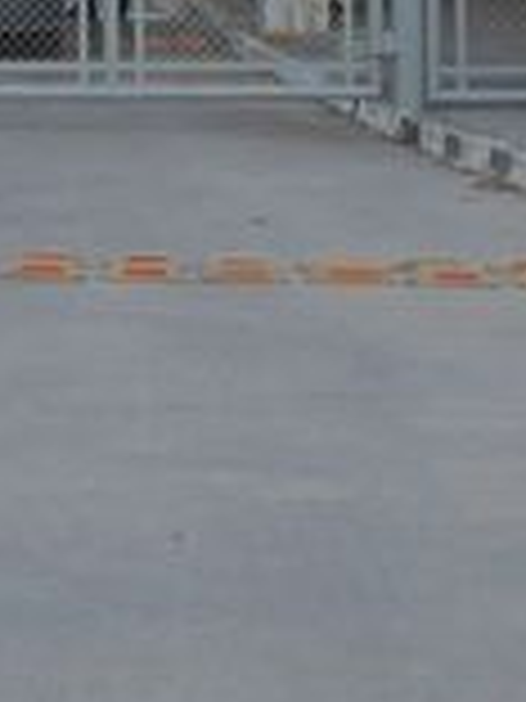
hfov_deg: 8.1
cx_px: -589
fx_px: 3525
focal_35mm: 174
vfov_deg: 11.0
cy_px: -279
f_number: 3.6
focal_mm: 5.8
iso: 160
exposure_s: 1/125
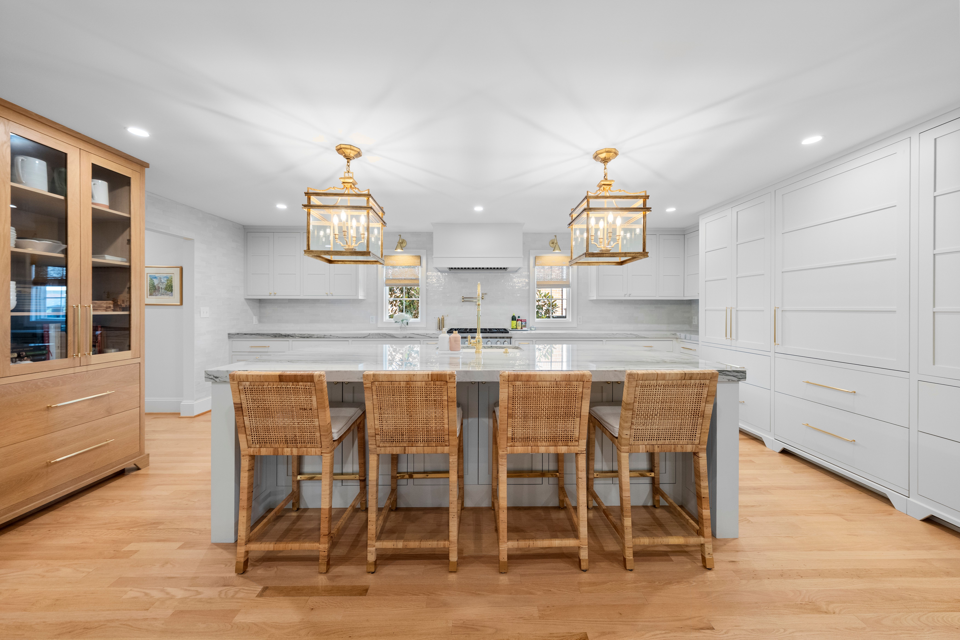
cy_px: 320
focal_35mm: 12
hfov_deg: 112.6
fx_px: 320
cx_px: 480
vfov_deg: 90.0
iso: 1250
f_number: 5
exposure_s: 1/25
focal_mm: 12
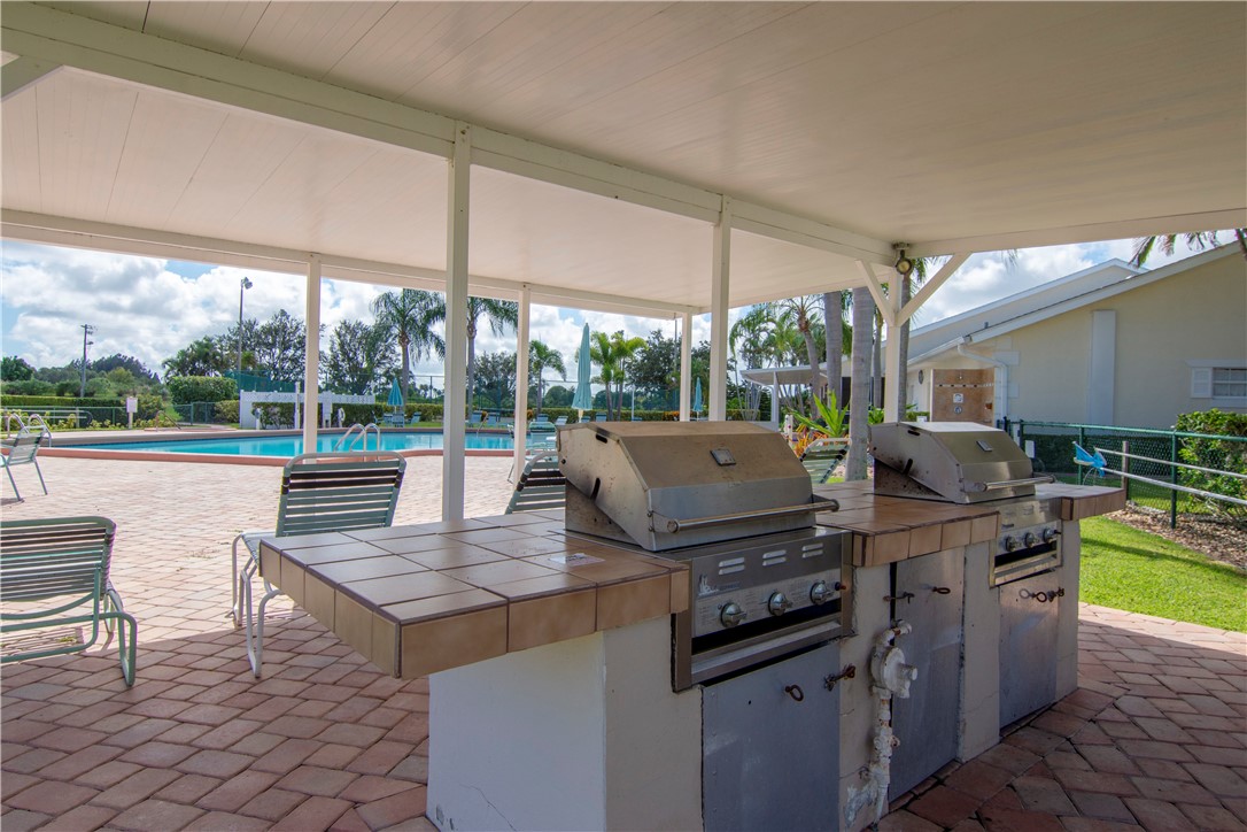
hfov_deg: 85.4
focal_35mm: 20
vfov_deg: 63.2
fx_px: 675
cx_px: 624
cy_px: 416
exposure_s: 1/500
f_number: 8
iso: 220
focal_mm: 13
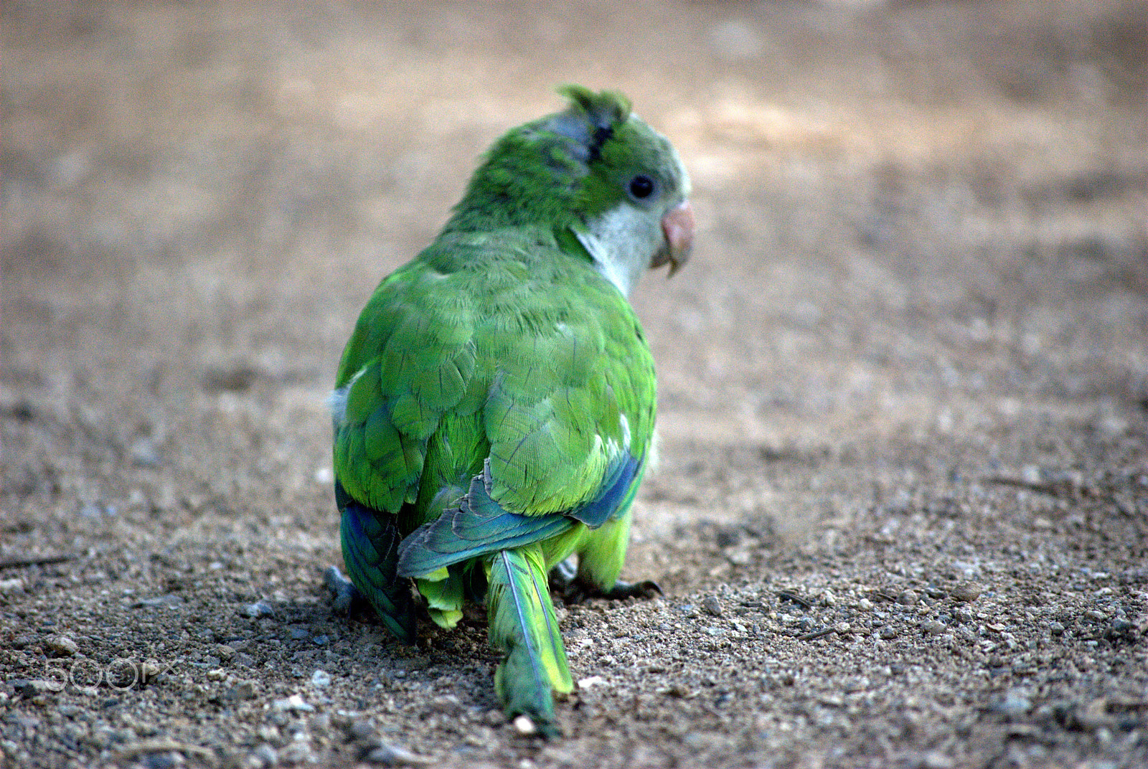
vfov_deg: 4.6
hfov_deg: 6.9
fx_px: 9581
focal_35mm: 300
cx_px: 574
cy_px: 384
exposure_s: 1/500
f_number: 5.6
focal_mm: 200
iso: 800
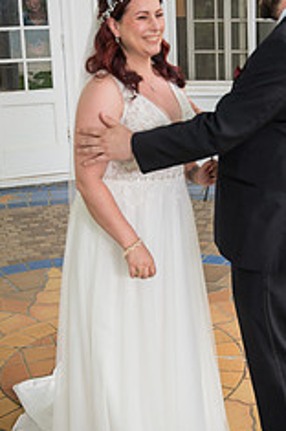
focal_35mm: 67
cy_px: 178
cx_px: 210
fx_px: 801
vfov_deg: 30.1
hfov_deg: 20.1
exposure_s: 1/250
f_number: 4.8
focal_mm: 35
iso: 400
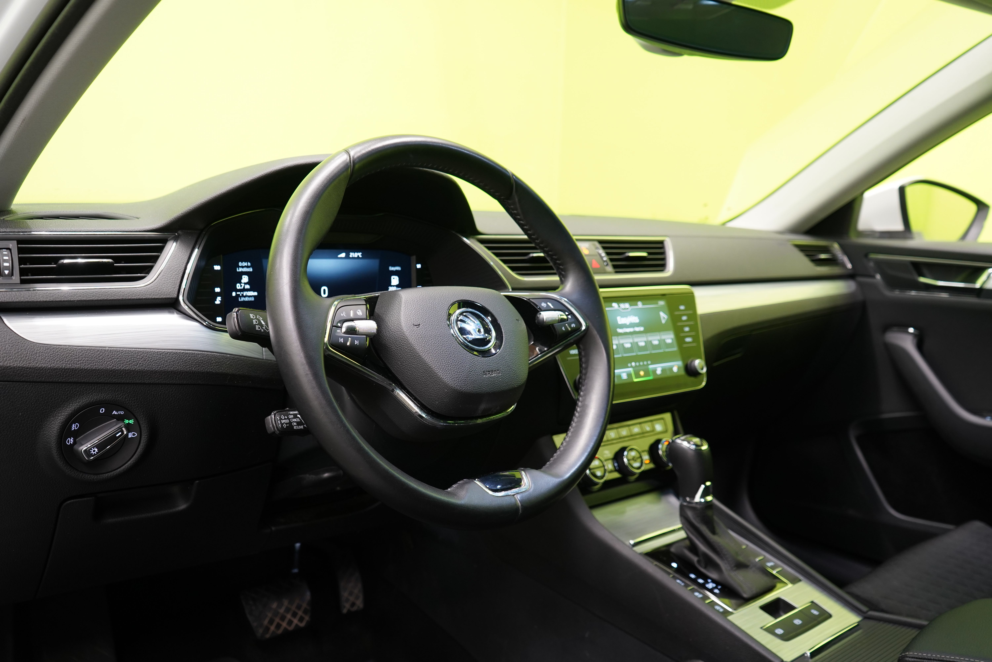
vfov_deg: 43.6
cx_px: 496
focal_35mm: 30
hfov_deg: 61.9
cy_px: 331
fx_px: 827
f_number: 5
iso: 1250
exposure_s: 1/20
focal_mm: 30
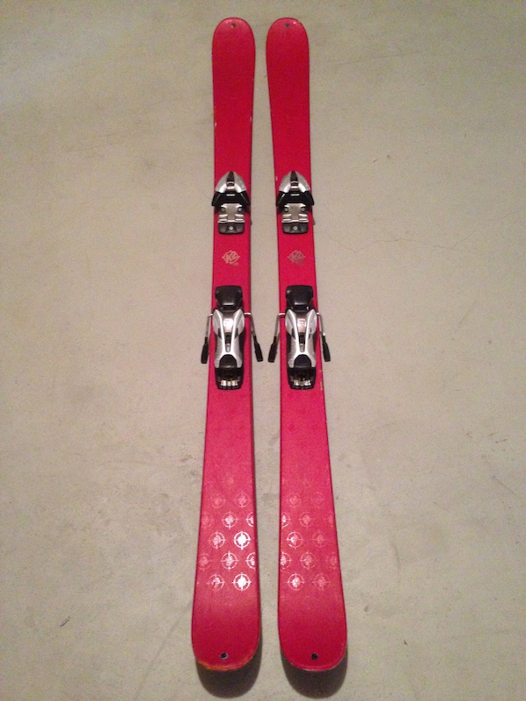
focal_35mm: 33
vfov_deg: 55.4
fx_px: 669
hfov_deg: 42.9
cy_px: 350
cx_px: 263
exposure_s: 1/15
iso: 640
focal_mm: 4.12
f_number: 2.4
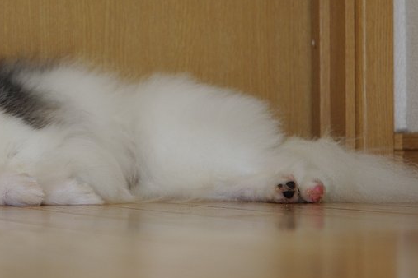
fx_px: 2461
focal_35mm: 212
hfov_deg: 9.7
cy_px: 89
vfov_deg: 6.5
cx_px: 69
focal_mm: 70
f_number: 4.5
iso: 200
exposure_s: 1/1.25
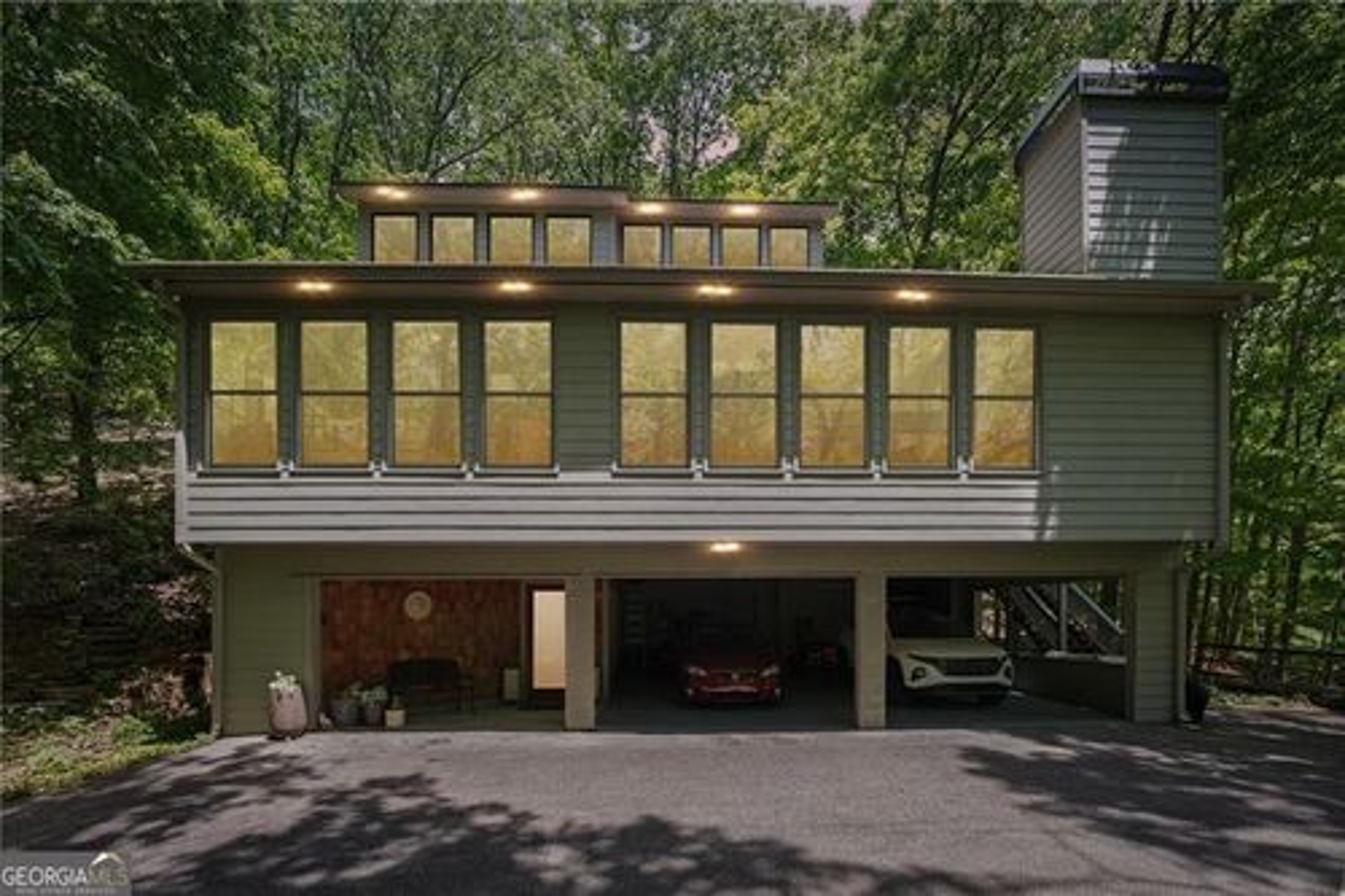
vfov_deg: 81.2
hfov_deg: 104.3
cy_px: 448
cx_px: 672
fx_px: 523
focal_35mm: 14
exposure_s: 1/160
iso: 320
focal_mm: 14
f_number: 8
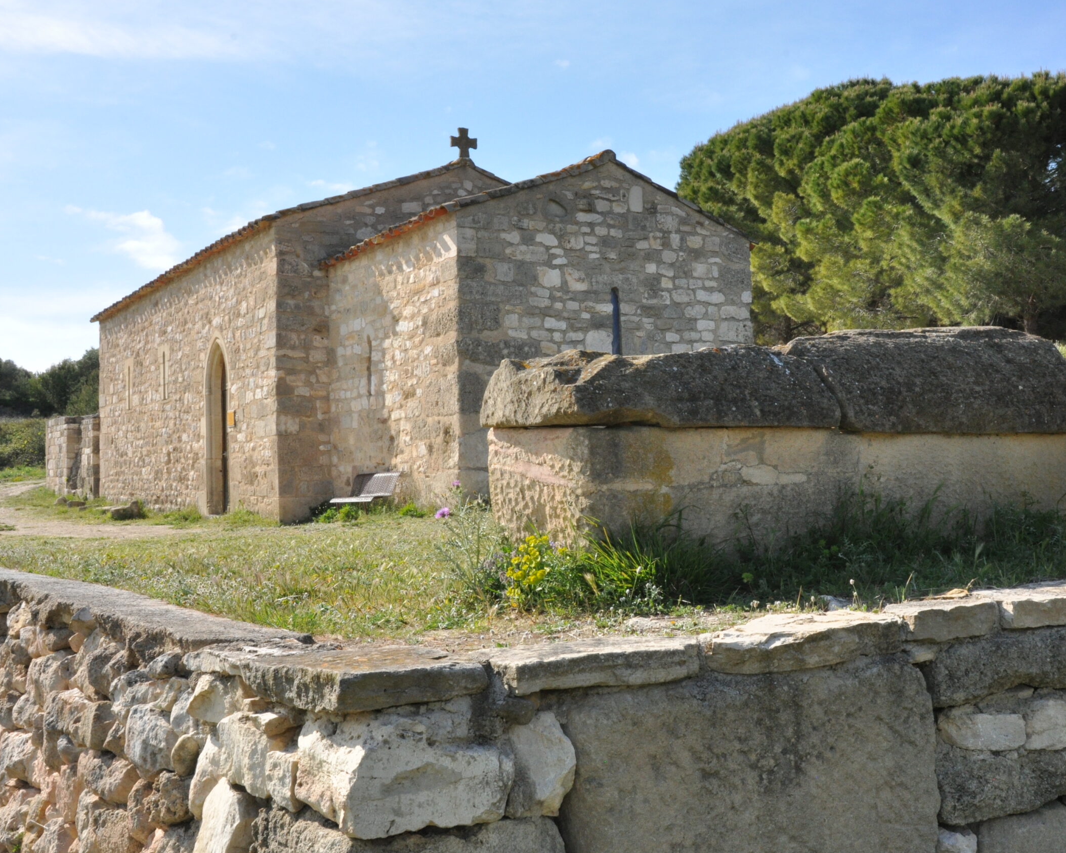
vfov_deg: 36.5
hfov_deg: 44.7
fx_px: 1294
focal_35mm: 41
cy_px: 424
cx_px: 595
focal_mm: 24
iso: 800
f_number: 22
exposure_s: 1/200
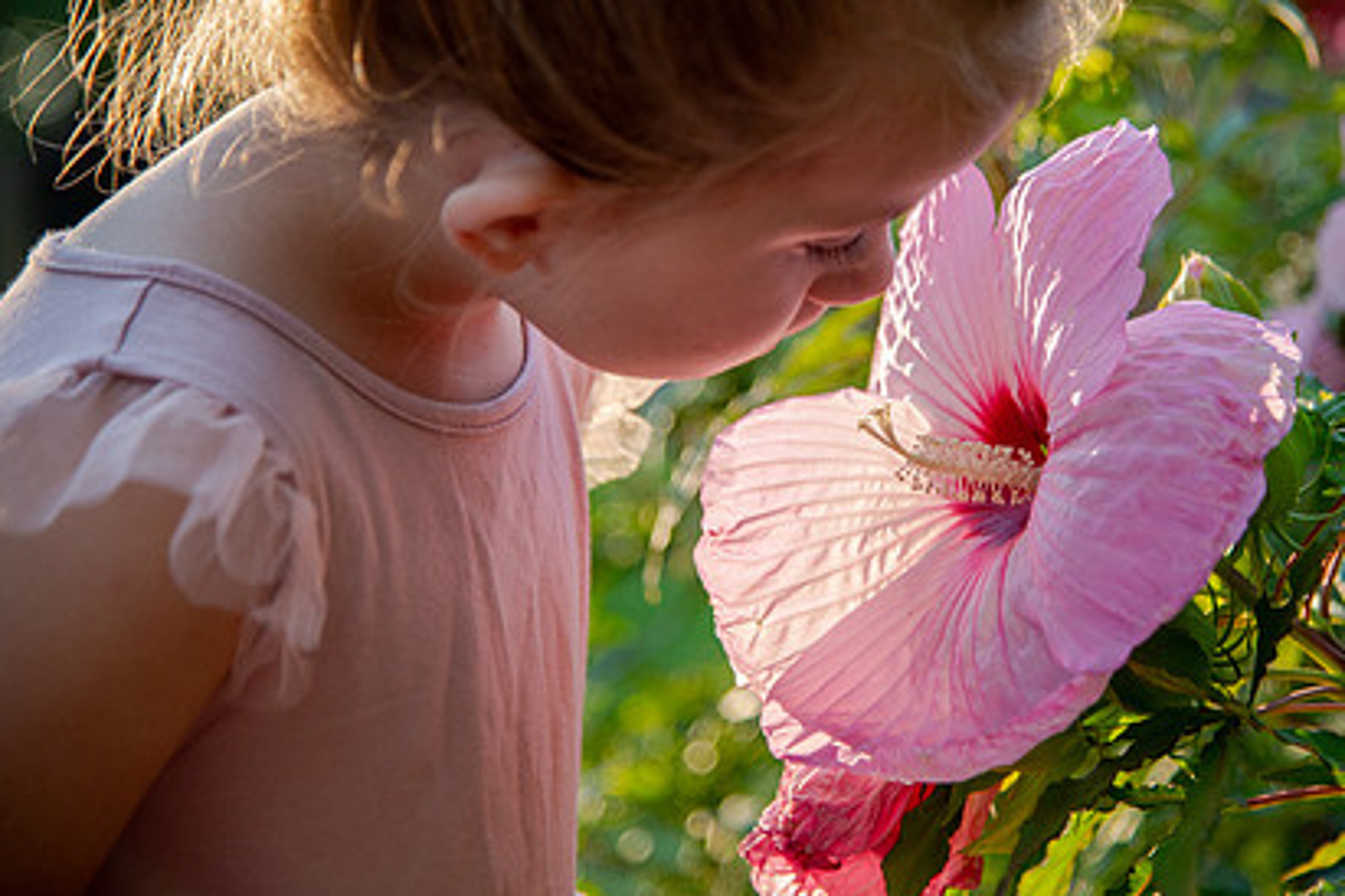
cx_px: 939
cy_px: 301
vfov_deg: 10.2
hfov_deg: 15.3
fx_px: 5006
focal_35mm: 134
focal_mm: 95
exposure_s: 1/400
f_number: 4
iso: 640
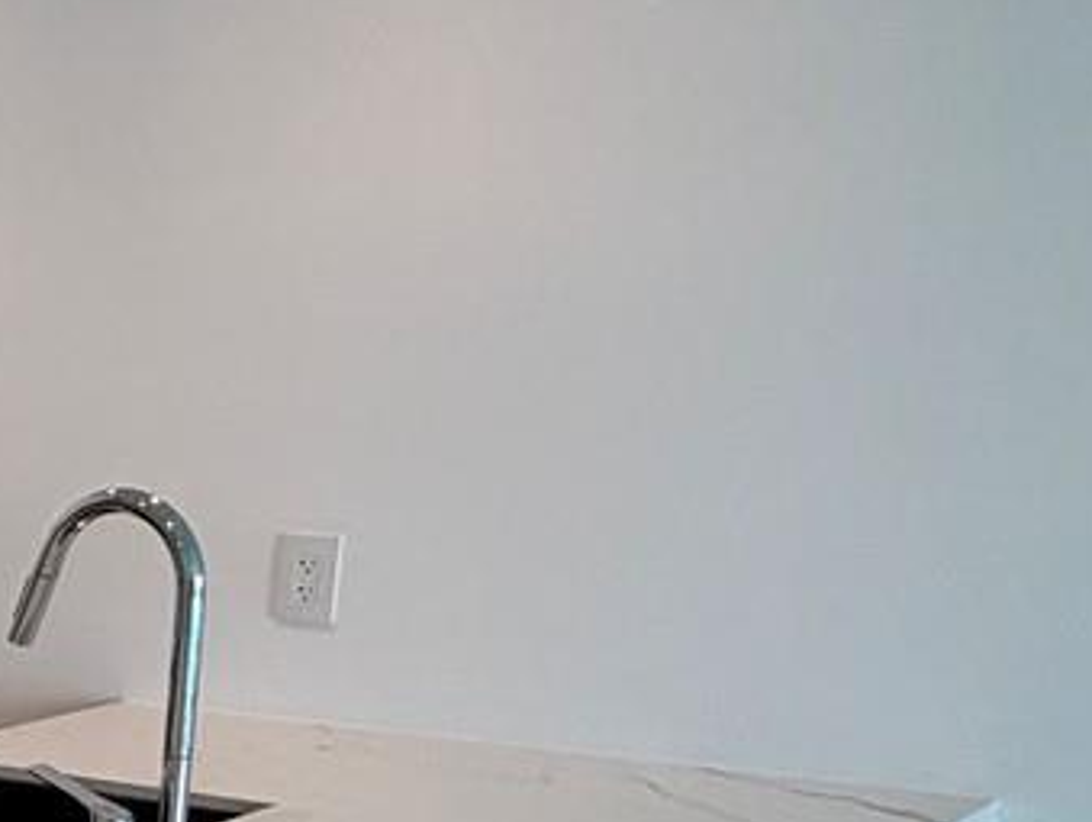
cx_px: -847
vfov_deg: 21.3
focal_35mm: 66
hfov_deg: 20.8
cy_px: 870
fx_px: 2084
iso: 50
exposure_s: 1/121
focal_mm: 2.22
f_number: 2.2
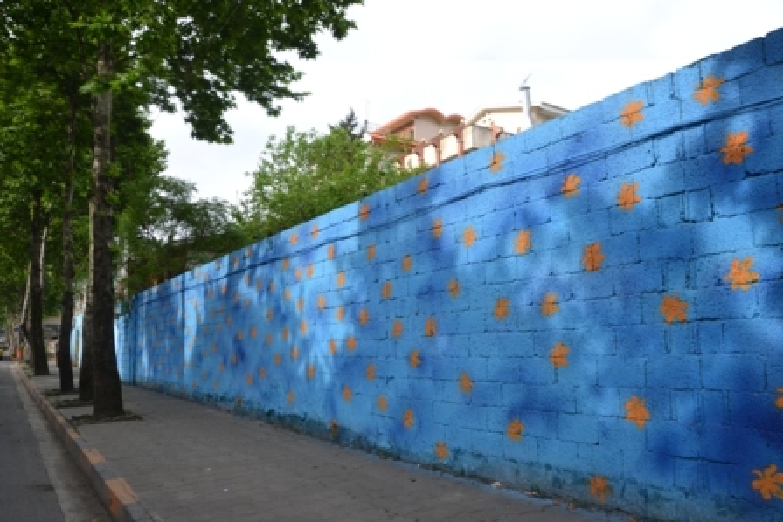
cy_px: 261
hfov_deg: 67.4
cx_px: 392
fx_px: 587
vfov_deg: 48.0
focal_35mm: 27
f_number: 6.3
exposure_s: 1/160
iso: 100
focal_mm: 18
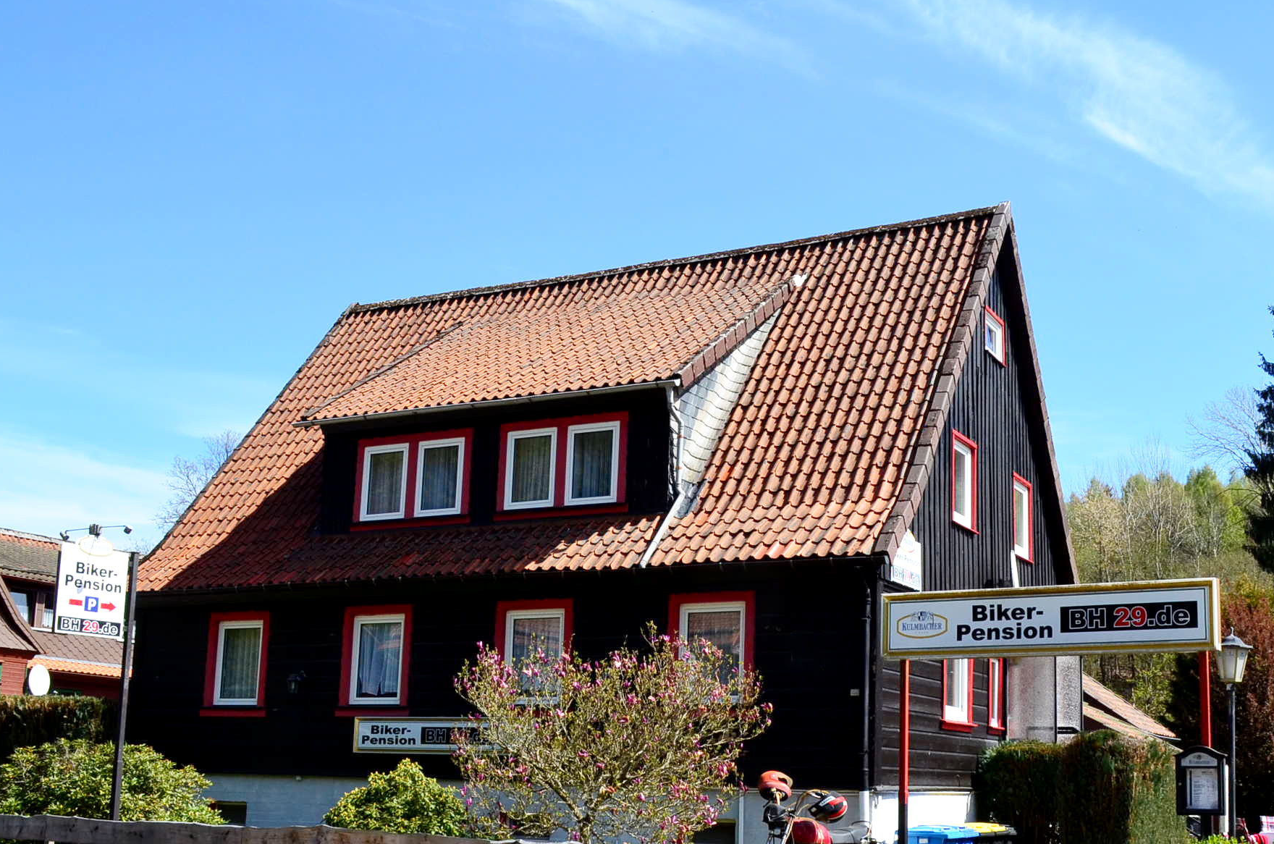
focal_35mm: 42
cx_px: 814
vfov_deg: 31.6
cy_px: 549
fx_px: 1483
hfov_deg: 46.0
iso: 800
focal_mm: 20
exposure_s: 1/500
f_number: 11
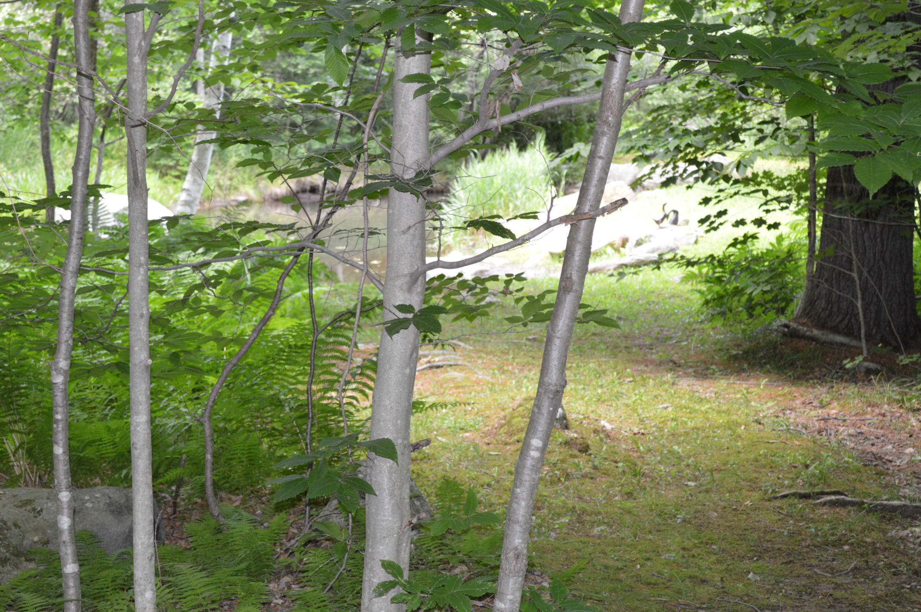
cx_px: 413
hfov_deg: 25.4
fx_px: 2045
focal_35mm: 80
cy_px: 349
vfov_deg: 17.0
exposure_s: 1/60
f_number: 5.3
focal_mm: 44
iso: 800
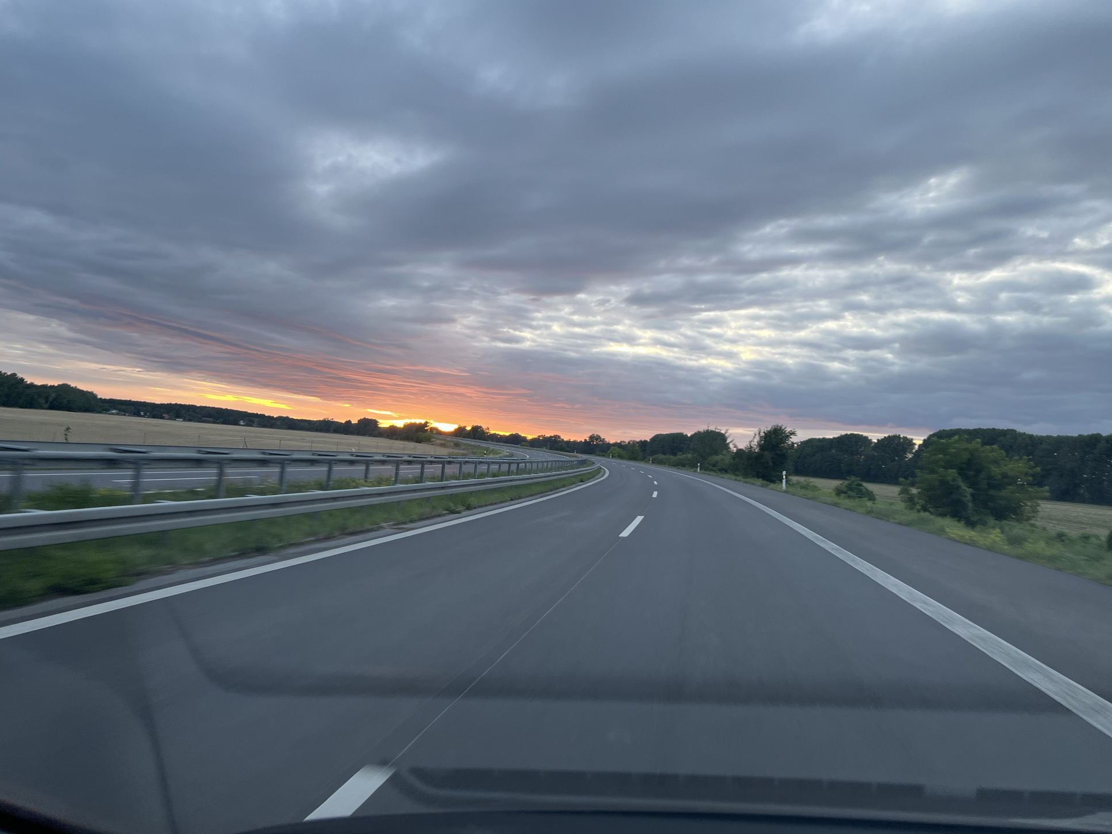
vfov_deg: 51.3
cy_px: 407
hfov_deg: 65.3
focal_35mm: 27
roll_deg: -2.9
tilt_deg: +1.5
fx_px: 867
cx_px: 558
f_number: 1.5
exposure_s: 1/121
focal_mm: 5.7
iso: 50
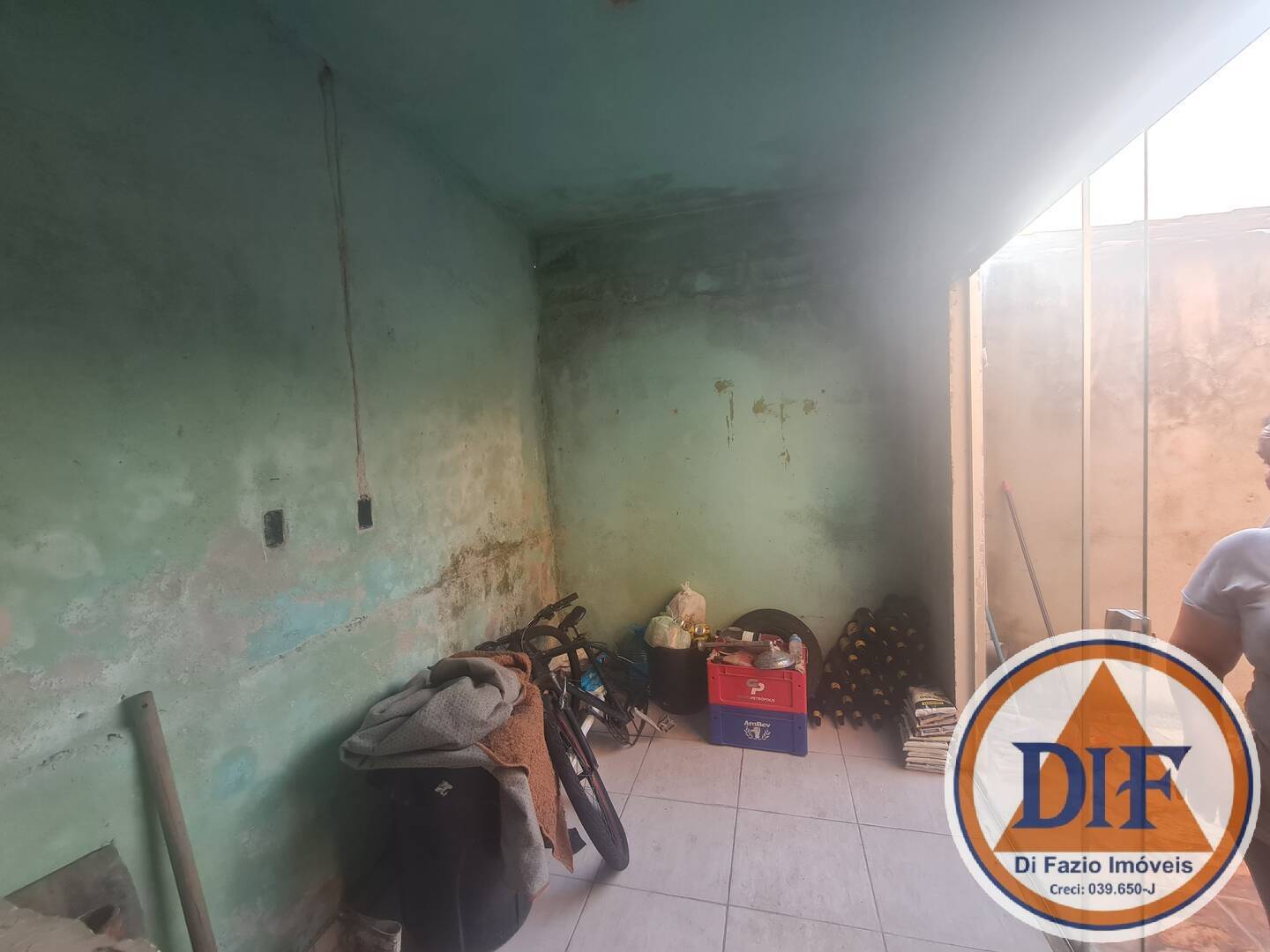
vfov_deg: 89.9
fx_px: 477
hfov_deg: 106.2
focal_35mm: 13
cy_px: 476
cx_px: 635
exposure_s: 1/60
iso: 100
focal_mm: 2.2
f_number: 2.2
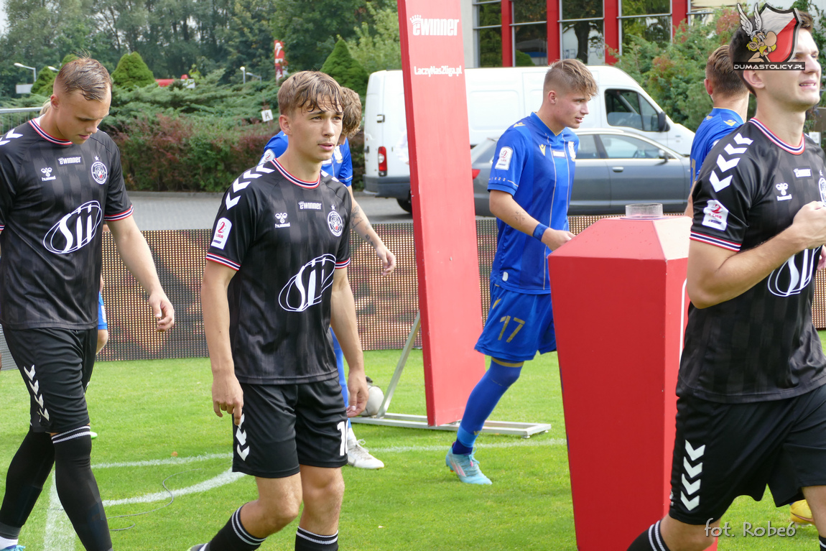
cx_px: 413
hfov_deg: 22.6
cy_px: 276
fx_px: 2065
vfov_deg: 15.2
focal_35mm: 90
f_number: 3.8
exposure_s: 1/500
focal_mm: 32.65
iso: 320
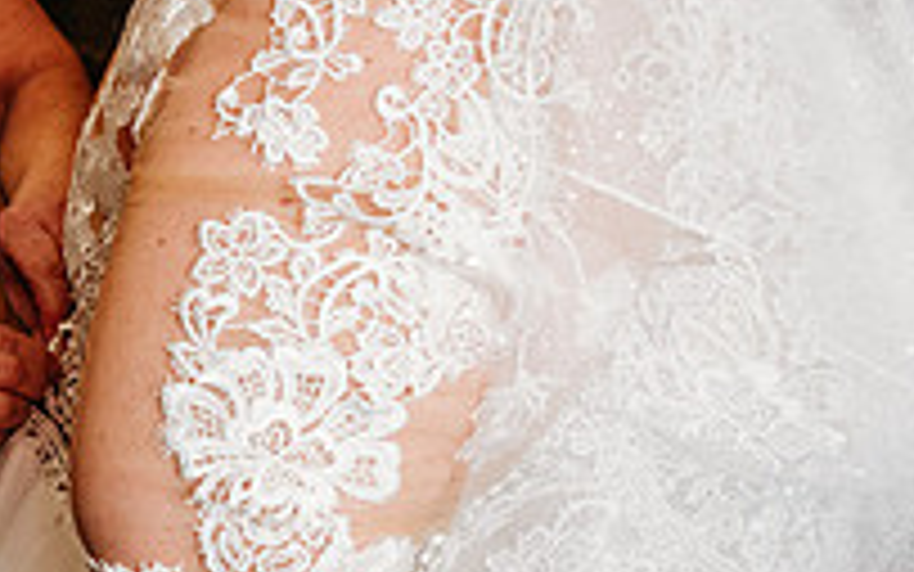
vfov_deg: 18.6
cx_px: -297
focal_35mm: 70
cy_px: 254
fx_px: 1744
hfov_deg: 25.1
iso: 1250
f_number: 4.5
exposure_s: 1/200
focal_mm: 24
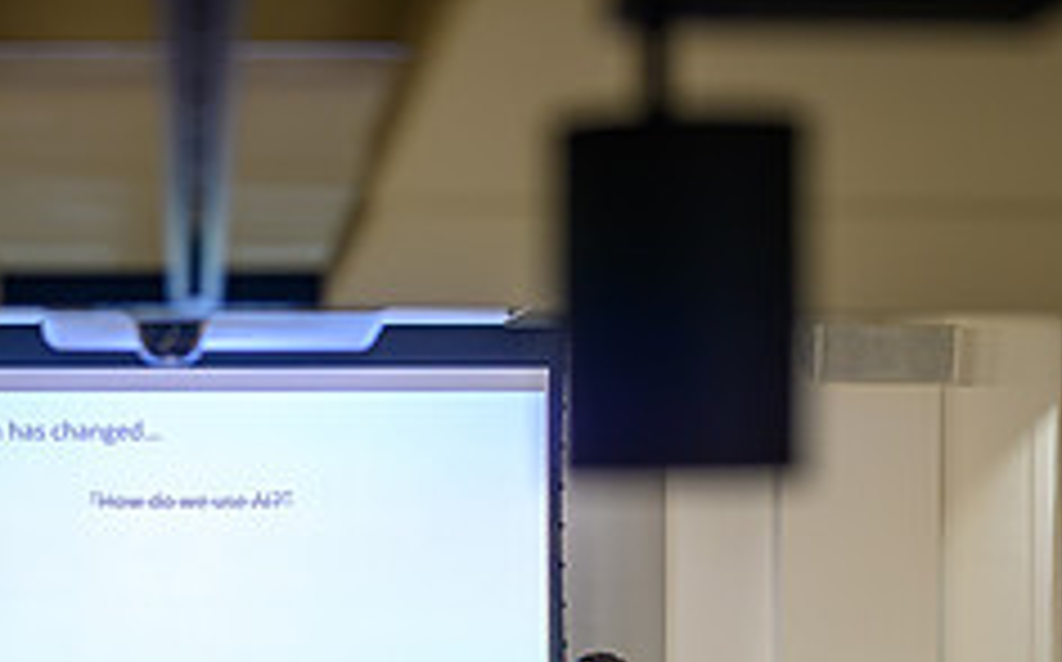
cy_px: 831
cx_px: 225
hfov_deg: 16.2
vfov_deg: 10.0
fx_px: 3701
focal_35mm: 128
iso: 140
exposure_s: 1/100
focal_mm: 50
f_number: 2.2
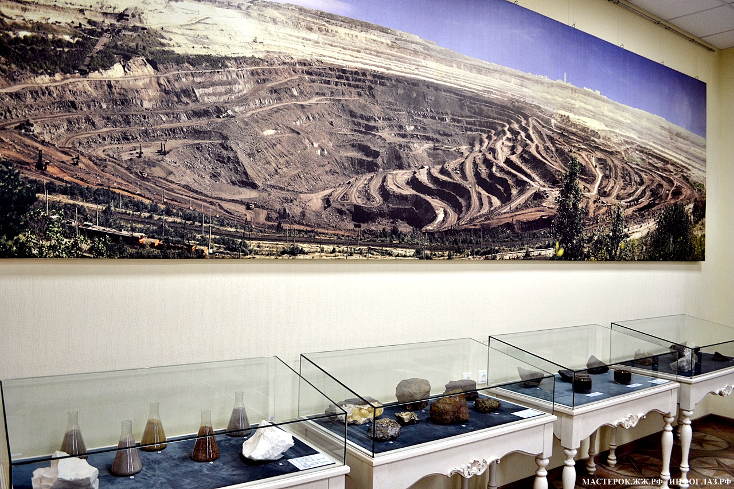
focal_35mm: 27
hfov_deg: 67.4
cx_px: 367
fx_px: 550
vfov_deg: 47.9
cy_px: 244
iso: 400
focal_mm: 18
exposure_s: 1/30
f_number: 3.5
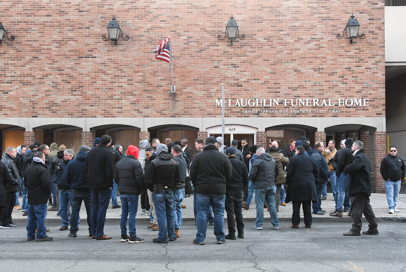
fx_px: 542
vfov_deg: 28.1
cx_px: 203
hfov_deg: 41.1
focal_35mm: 48
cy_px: 136
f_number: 7.1
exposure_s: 1/200
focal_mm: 24
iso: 1600
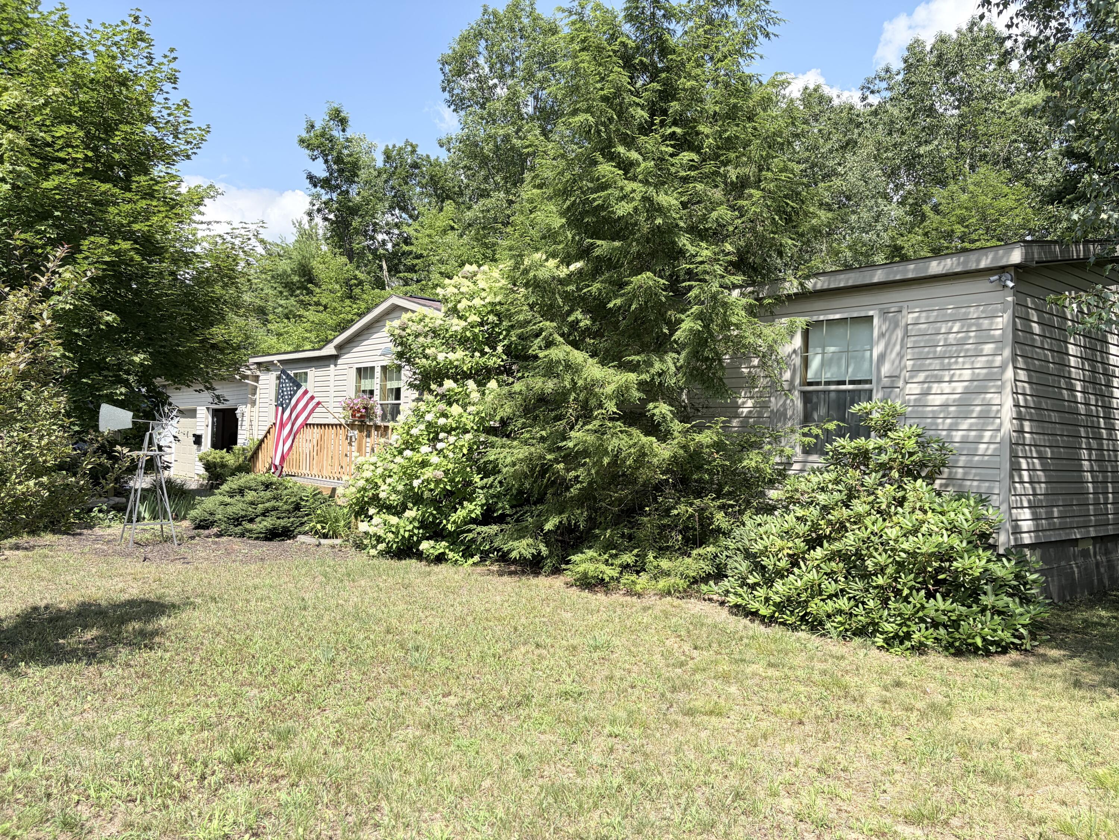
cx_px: 560
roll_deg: -1.7
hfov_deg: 67.3
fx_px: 840
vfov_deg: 53.1
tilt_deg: +1.8
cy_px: 420
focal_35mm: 26
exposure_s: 1/1848
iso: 50
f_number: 1.6
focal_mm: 5.96
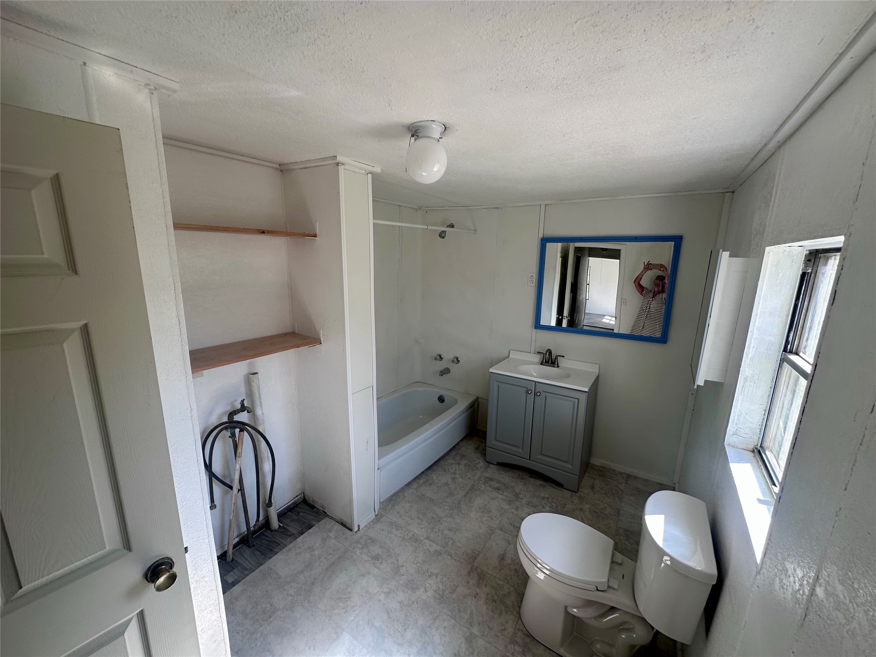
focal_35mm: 14
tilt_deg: -10.6
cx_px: 438
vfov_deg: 85.7
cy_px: 328
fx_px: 354
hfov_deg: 102.1
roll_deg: -1.5
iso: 40
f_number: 2.2
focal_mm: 2.22
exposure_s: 1/99
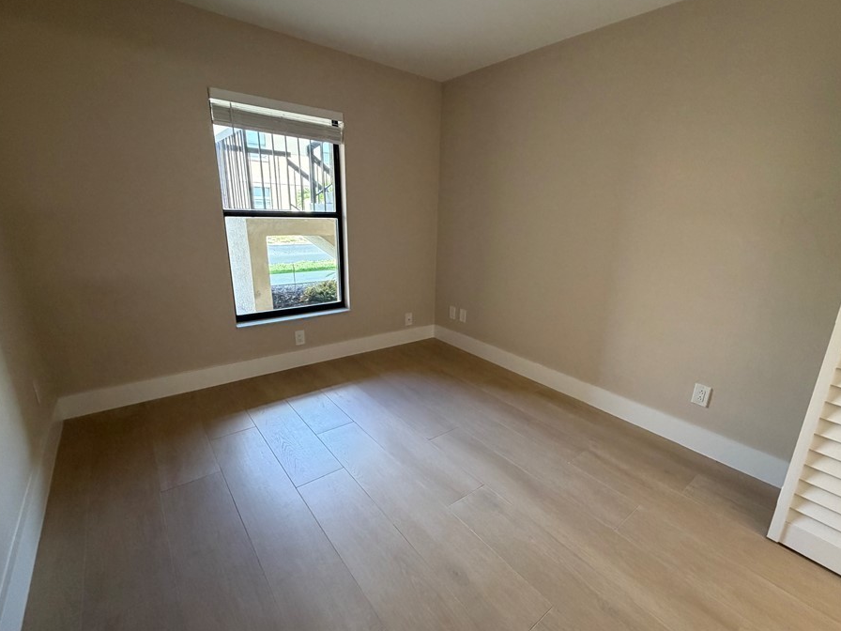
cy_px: 316
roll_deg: -2.0
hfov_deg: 94.3
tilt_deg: -15.7
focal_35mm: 16
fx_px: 389
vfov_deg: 78.1
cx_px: 453
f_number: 2.2
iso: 320
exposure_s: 1/120
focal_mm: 2.22
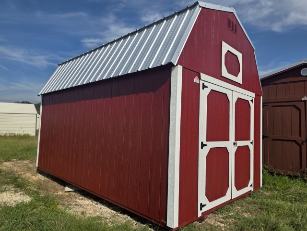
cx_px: 154
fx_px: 204
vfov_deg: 58.9
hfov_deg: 73.9
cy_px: 116
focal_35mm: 23
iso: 64
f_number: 1.7
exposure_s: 1/7944
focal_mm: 6.3
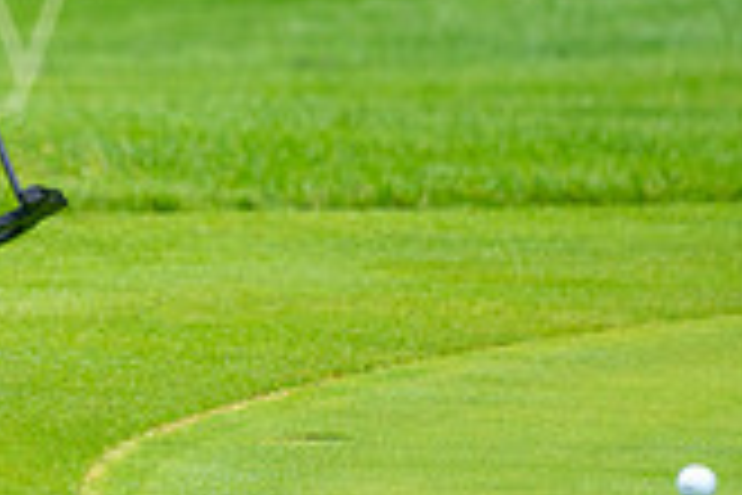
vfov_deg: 1.3
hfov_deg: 2.0
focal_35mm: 1052
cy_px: -205
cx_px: -499
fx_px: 21681
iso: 400
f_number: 4
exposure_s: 1/400
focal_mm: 300
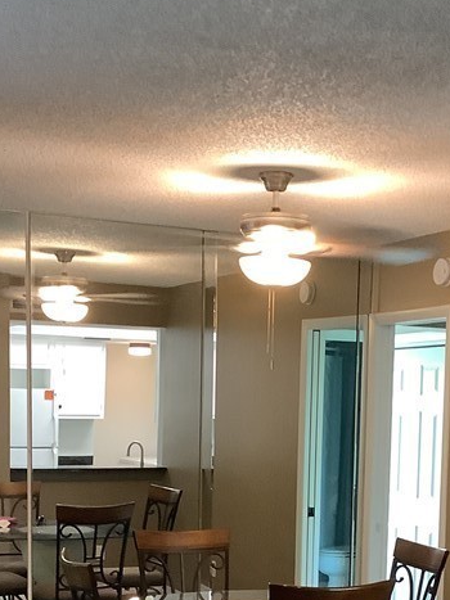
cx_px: 282
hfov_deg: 21.6
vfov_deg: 27.4
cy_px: 556
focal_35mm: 68
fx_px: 1179
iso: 400
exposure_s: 1/33
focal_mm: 3.3
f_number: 2.4
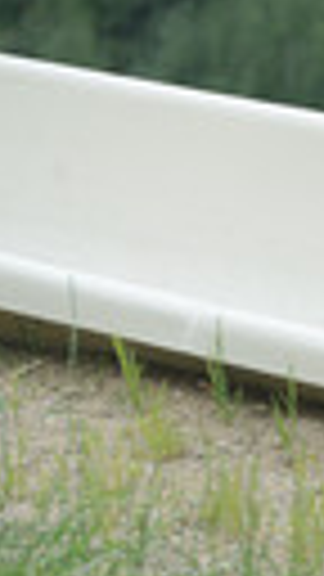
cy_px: 479
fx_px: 9744
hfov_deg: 1.9
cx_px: 846
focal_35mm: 638
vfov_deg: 3.4
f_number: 6.3
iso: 450
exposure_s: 1/640
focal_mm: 195
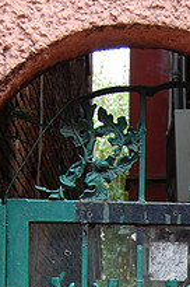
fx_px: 945
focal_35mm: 119
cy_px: 388
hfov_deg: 11.4
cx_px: 156
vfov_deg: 16.2
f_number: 5.6
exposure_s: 1/125
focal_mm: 28
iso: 200
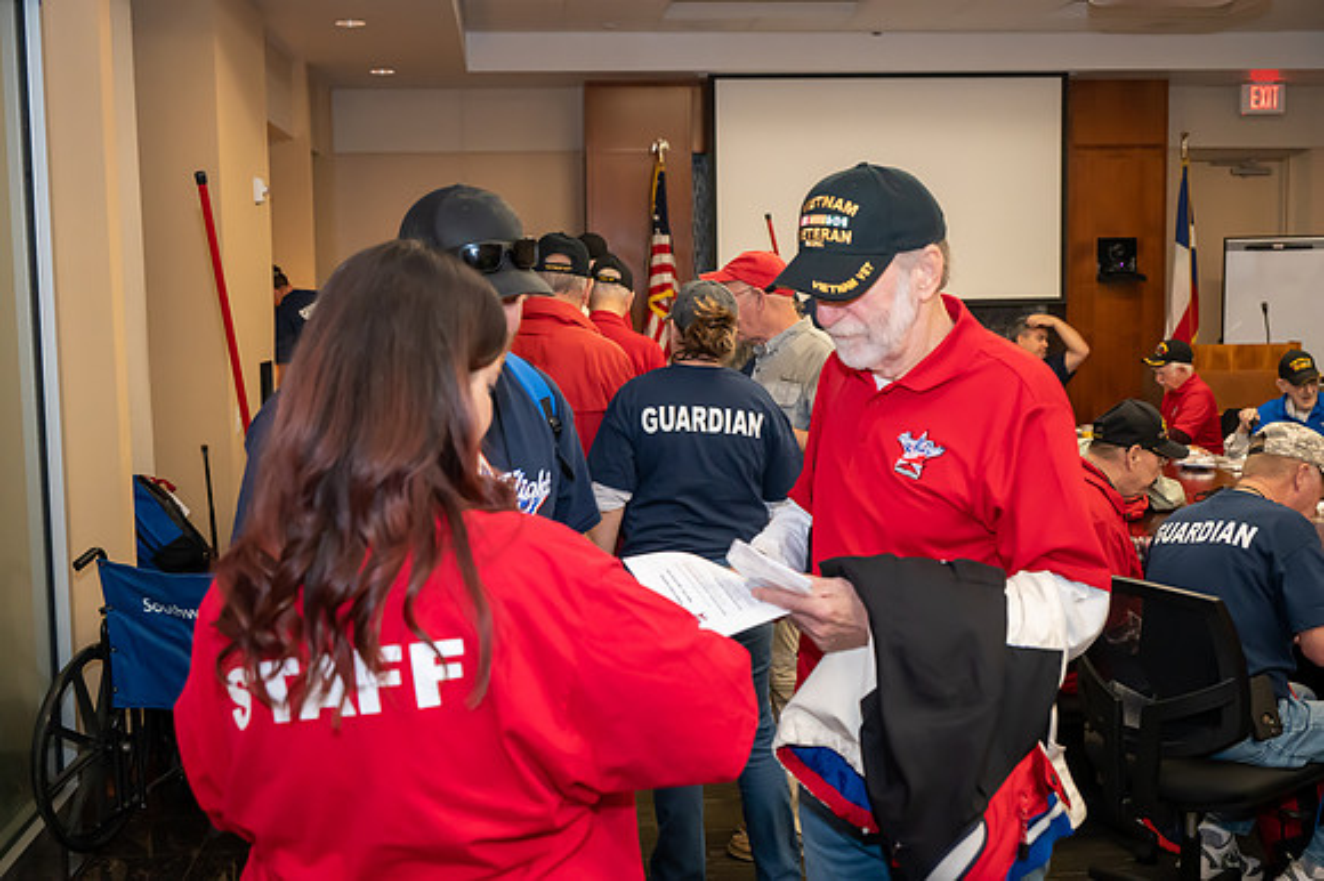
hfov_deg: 47.4
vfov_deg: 32.6
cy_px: 440
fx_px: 1507
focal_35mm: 41
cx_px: 662
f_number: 5
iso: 8000
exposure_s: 1/160
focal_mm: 41
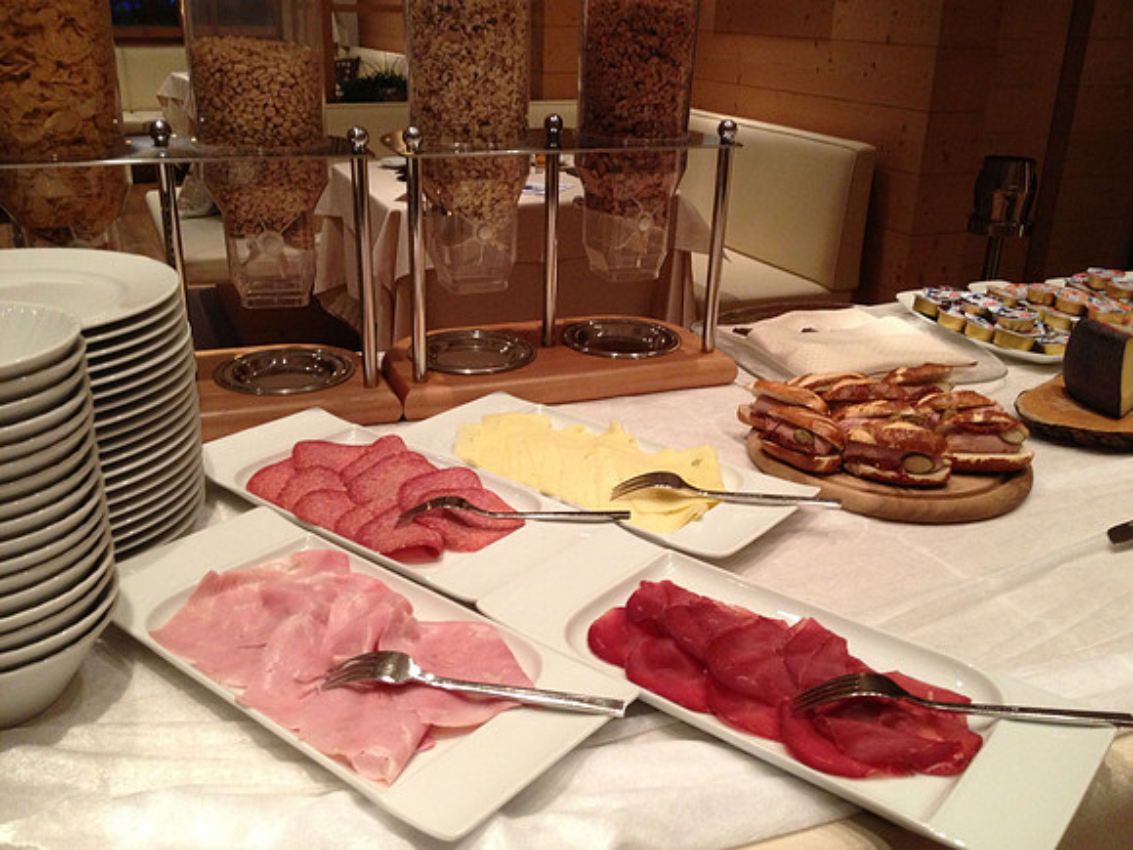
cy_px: 425
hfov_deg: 52.6
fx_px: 1146
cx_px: 566
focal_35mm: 35
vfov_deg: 40.7
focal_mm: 4.28
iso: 200
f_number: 2.4
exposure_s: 1/20
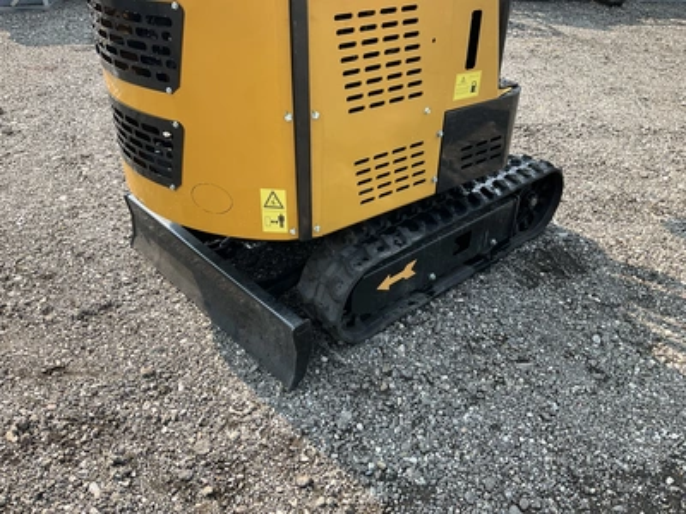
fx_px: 575
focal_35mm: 29
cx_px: 343
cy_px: 257
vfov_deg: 48.2
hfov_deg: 61.7
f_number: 1.8
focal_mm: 3
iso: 25
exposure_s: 1/534
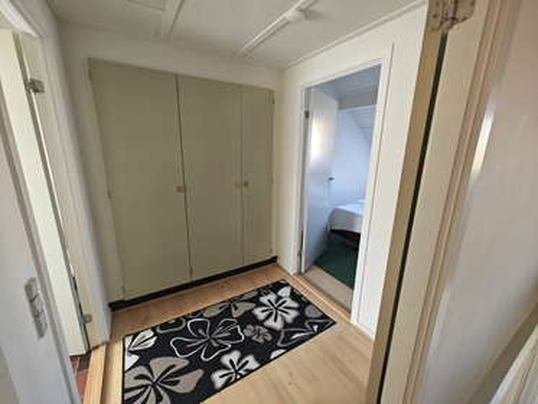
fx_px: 218
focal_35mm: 14
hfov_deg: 102.0
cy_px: 202
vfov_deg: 85.7
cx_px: 269
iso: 320
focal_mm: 2.59
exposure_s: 1/50
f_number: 2.2
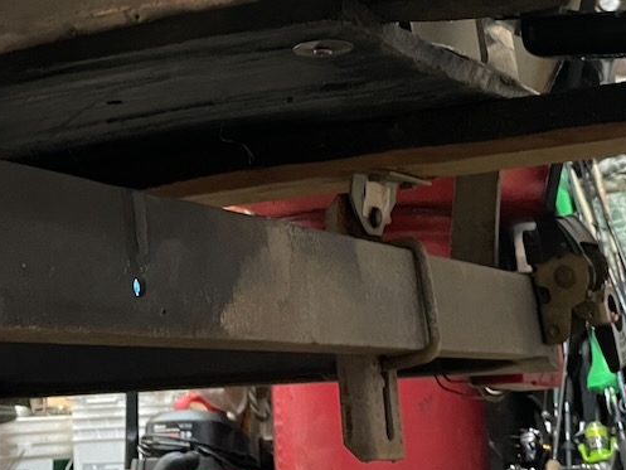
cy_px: 0
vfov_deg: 21.2
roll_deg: +2.6
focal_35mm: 67
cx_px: 251
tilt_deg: +18.3
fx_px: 1212
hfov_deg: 28.9
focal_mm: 4.2
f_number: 1.6
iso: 1000
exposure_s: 1/30
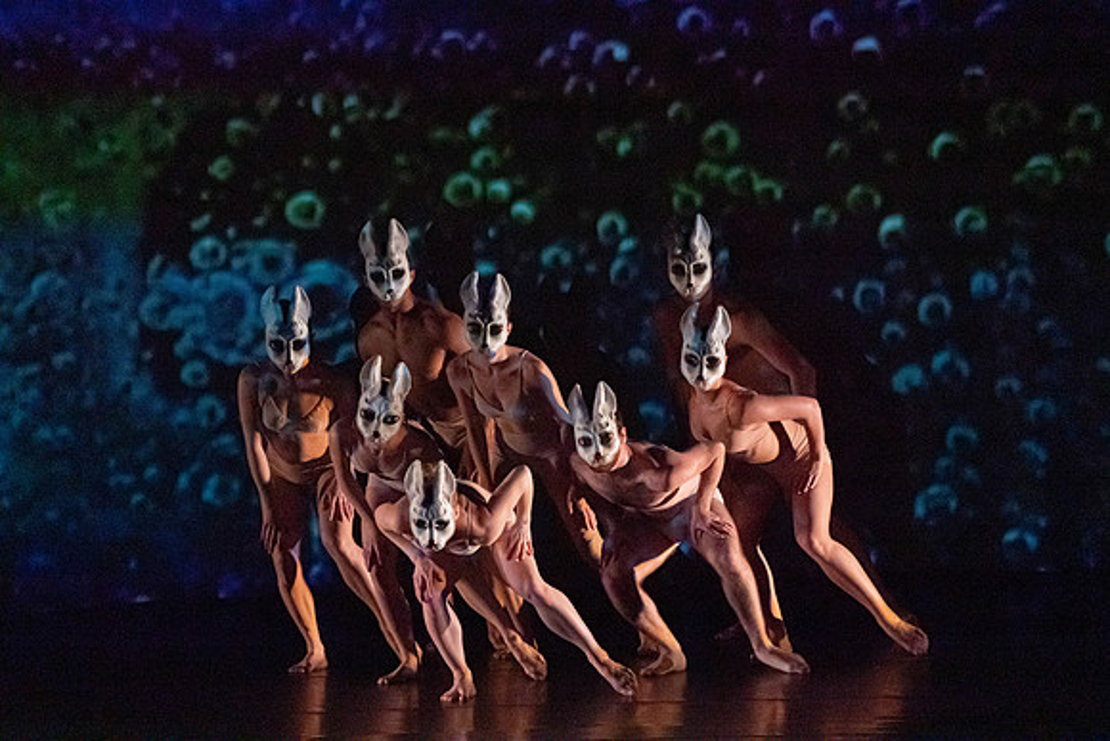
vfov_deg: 4.1
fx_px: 10362
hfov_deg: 6.1
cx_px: 555
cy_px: 370
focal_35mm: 336
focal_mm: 336
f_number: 5.6
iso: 8000
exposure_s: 1/250
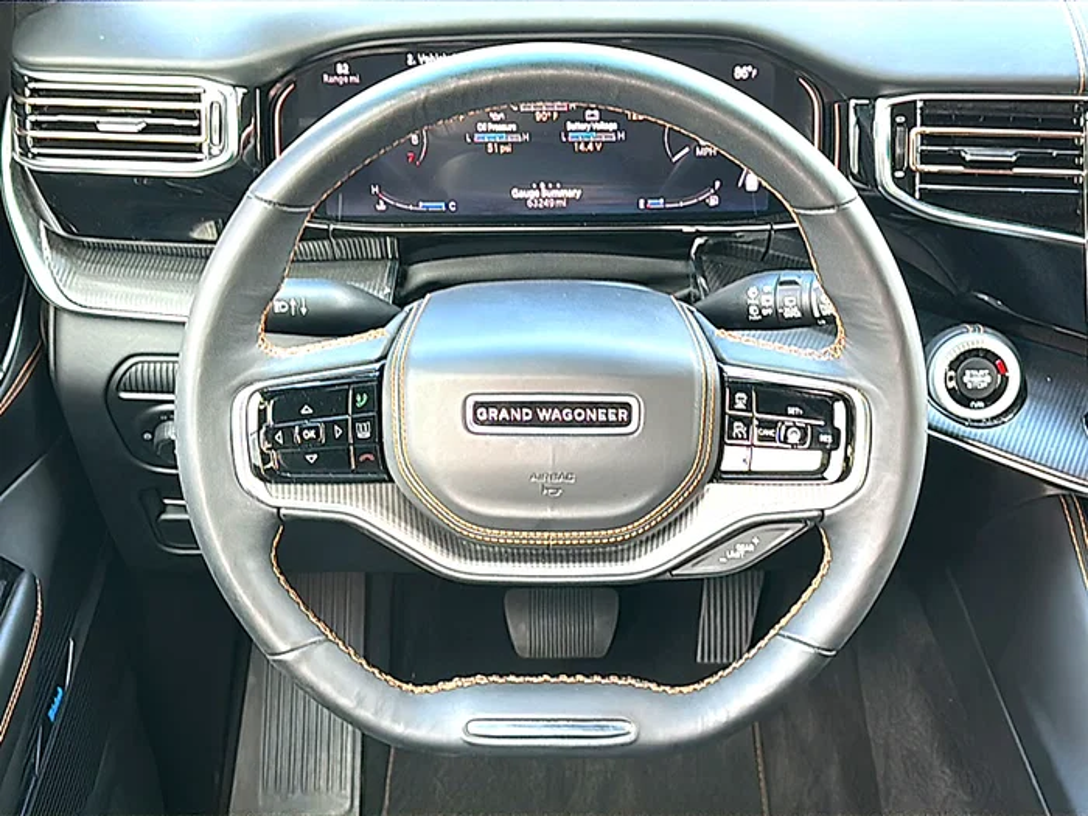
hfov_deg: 41.2
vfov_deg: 31.5
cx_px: 544
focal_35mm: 46
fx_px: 1446
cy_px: 408
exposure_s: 1/40
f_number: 1.78
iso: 64
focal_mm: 6.86
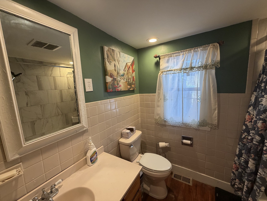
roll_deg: +3.4
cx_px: 134
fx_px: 108
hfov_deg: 102.1
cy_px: 100
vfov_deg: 85.7
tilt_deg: -10.0
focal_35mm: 14
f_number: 2.2
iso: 200
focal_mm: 2.22
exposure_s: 1/60
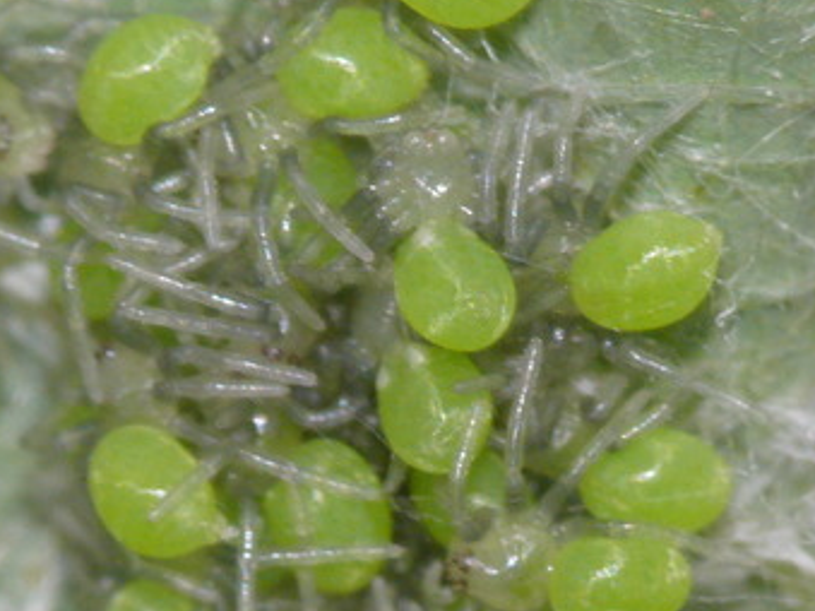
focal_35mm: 1058
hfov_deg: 1.9
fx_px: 24901
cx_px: 381
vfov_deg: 1.4
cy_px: 503
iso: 200
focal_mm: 88.8
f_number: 11
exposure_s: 1/200
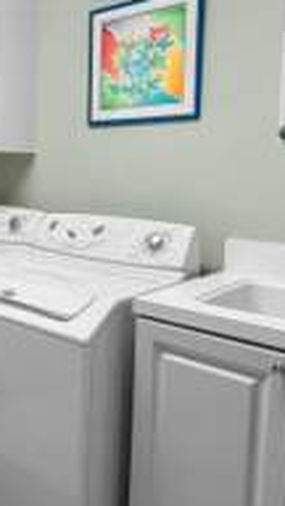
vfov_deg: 52.5
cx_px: -16
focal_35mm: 38
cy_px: 210
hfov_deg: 28.7
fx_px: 511
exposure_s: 1/120
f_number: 2.2
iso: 200
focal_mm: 2.22
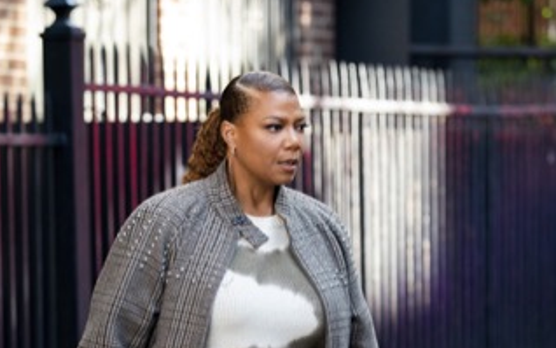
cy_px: 281
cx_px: 280
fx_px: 3395
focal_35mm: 224
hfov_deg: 9.4
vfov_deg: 5.9
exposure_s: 1/800
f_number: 4
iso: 3200
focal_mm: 140
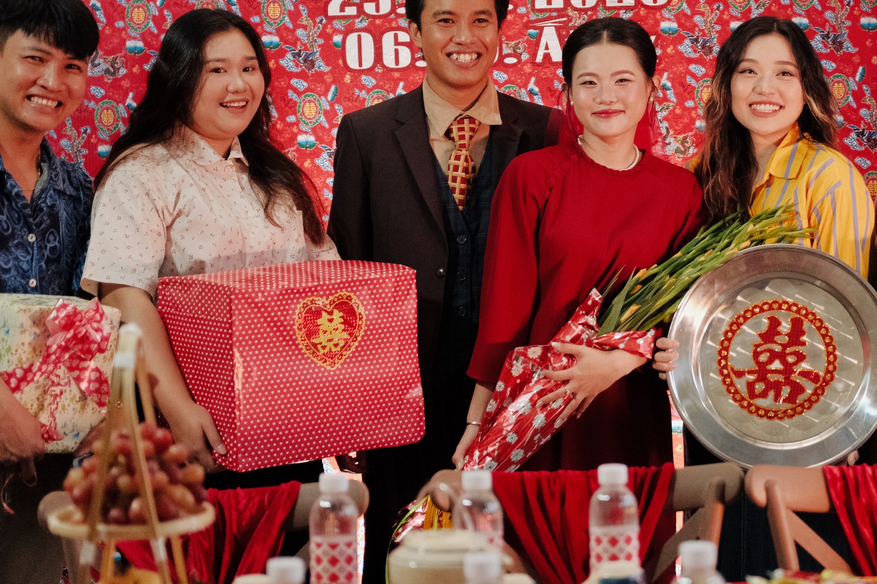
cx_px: 659
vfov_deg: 15.5
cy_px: 149
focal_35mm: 88
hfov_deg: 22.9
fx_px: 2143
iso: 2000
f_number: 2
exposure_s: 1/200
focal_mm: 35
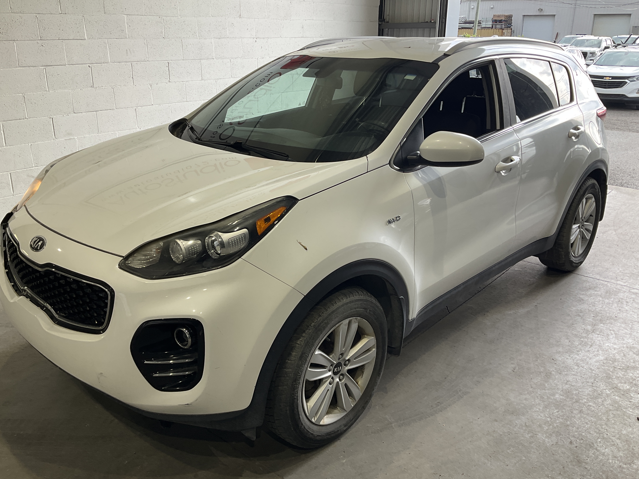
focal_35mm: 31
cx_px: 302
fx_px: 572
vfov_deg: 45.4
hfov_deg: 58.3
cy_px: 229
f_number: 1.8
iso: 25
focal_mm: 3
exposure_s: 1/122
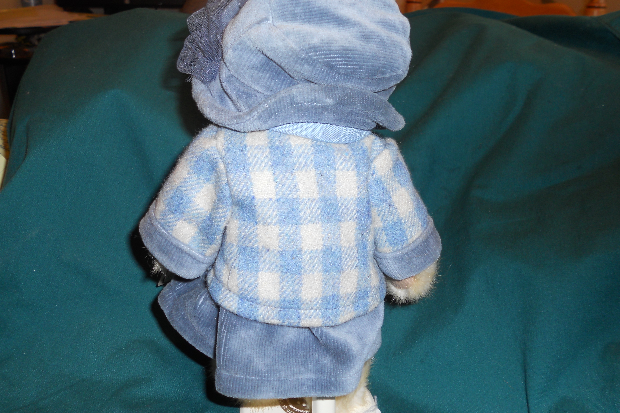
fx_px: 585
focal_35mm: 34
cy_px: 198
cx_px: 307
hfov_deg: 55.8
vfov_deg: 38.9
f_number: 3.5
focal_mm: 5.8
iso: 80
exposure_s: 1/25
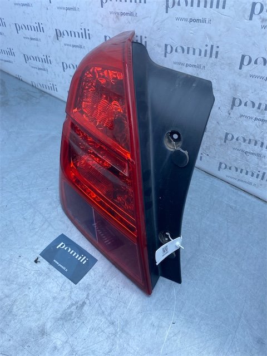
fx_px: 267
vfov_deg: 67.3
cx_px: 134
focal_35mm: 26
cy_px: 178
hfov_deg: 53.1
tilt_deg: -49.3
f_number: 1.8
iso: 32
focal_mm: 4.25
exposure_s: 1/719
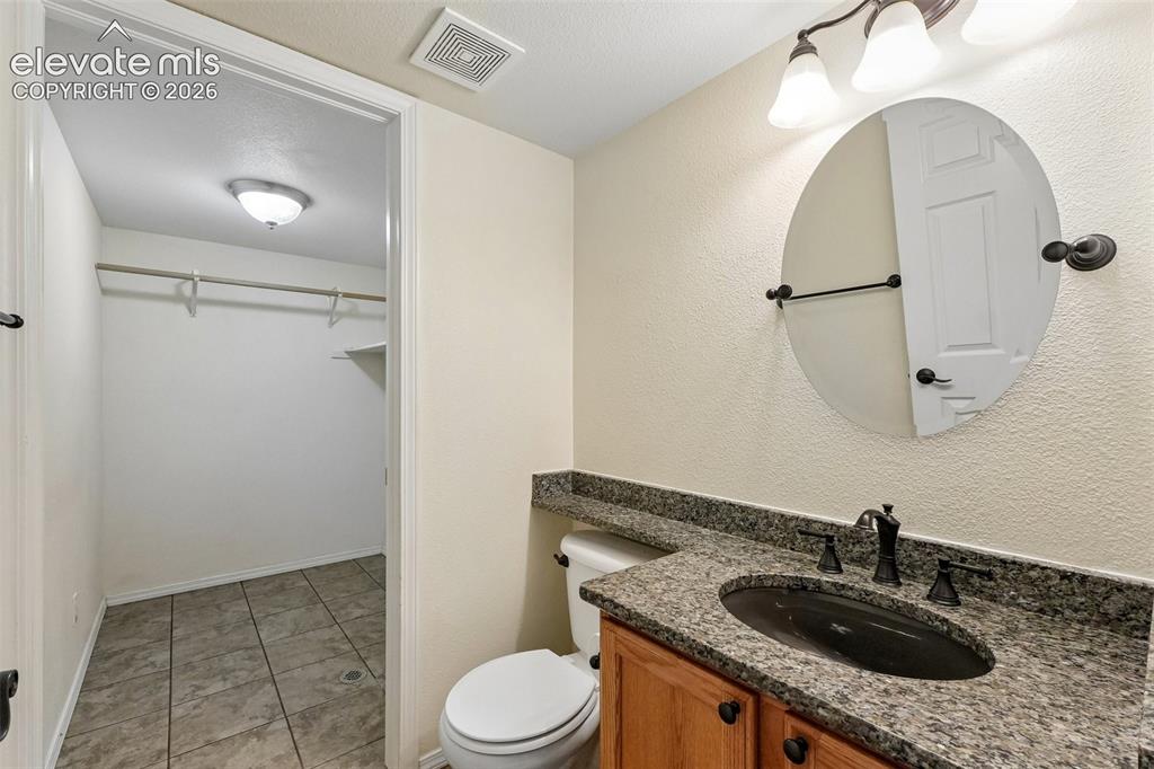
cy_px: 384
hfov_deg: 100.4
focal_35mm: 15
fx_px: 481
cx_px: 577
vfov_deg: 77.3
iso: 800
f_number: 8
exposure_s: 1/50
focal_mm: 10
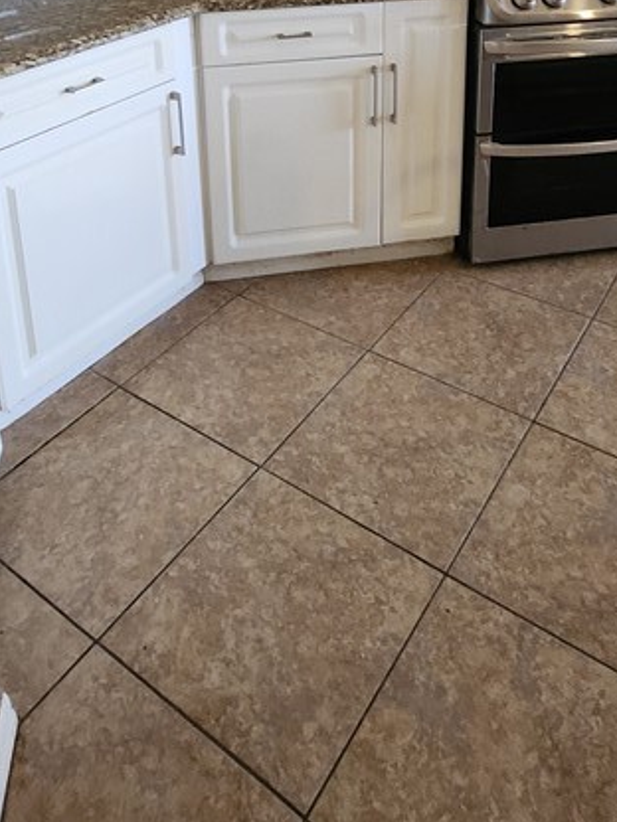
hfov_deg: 44.2
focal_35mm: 32
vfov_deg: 48.0
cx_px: 314
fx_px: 760
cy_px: 18
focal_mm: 1.74
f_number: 2.2
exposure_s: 1/30
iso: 400
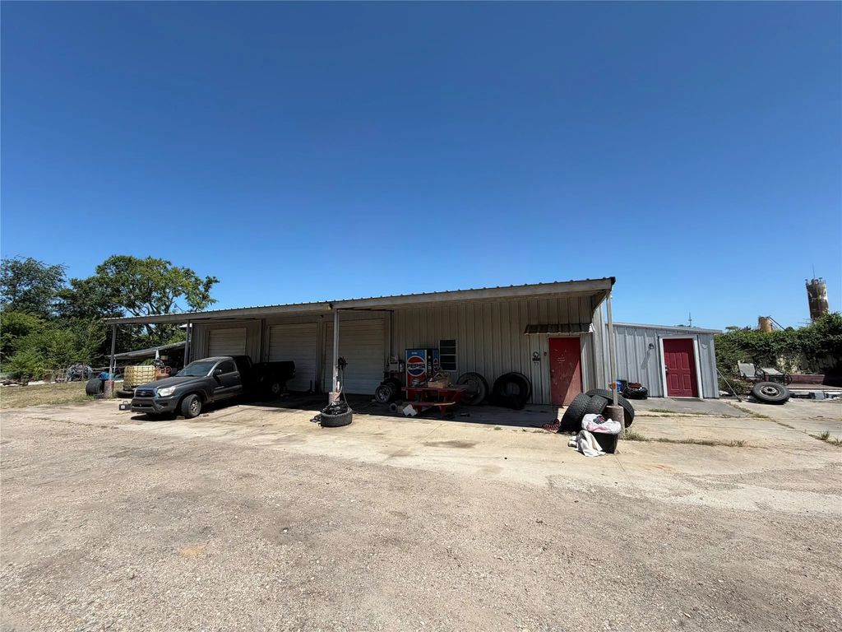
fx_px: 341
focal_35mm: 14
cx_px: 421
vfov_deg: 85.7
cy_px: 316
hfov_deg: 102.1
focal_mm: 2.22
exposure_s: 1/770
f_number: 2.2
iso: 20
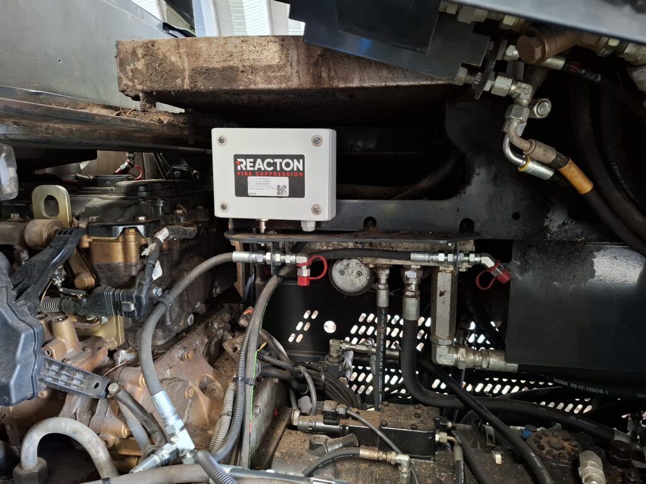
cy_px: 242
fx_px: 429
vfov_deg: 58.9
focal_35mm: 23
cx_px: 323
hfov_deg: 73.9
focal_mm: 5.54
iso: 500
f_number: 1.8
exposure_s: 1/25
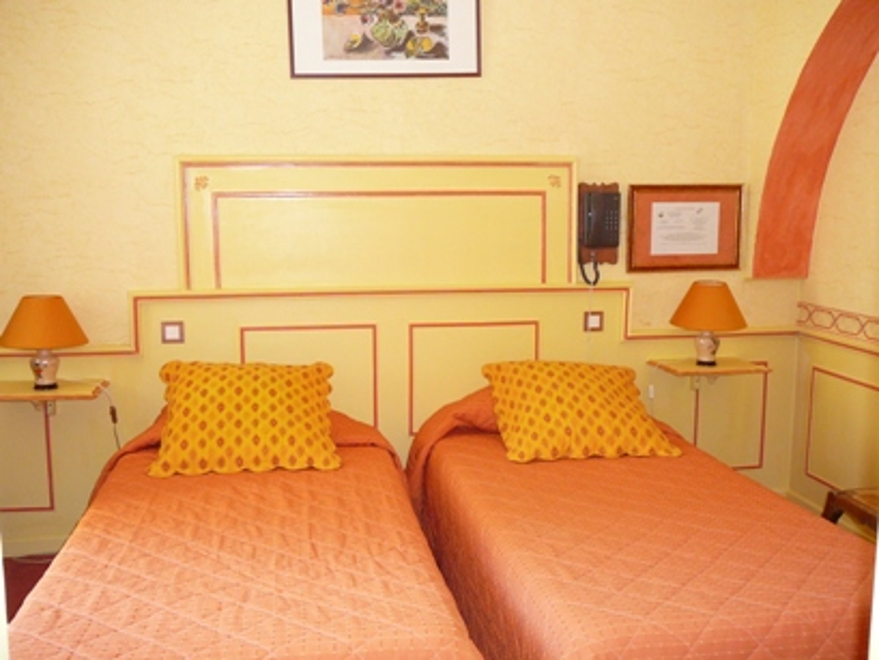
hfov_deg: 52.6
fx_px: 889
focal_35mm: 35
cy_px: 330
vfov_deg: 40.7
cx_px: 440
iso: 200
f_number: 2.8
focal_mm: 5.2
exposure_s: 1/30
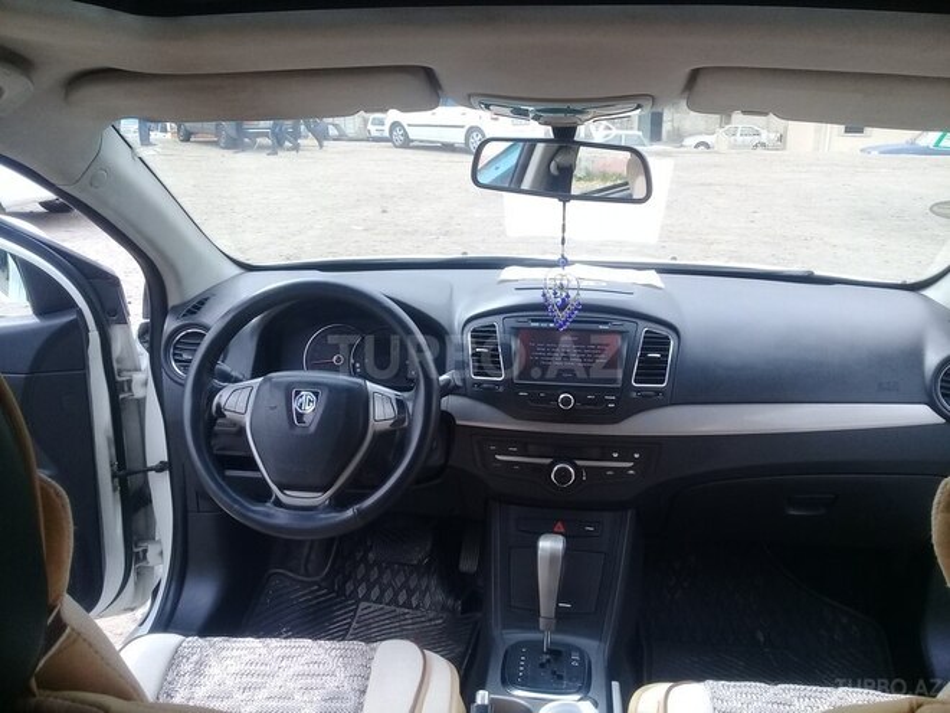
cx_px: 475
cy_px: 356
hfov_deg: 58.4
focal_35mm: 31
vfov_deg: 45.4
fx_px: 851
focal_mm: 3.3
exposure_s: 1/185
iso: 50
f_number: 2.2
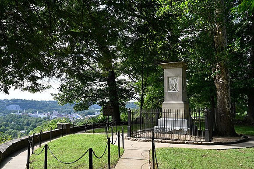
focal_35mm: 30
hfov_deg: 61.9
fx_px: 212
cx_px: 127
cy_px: 84
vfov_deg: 43.6
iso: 125
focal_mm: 30
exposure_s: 1/40
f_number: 13
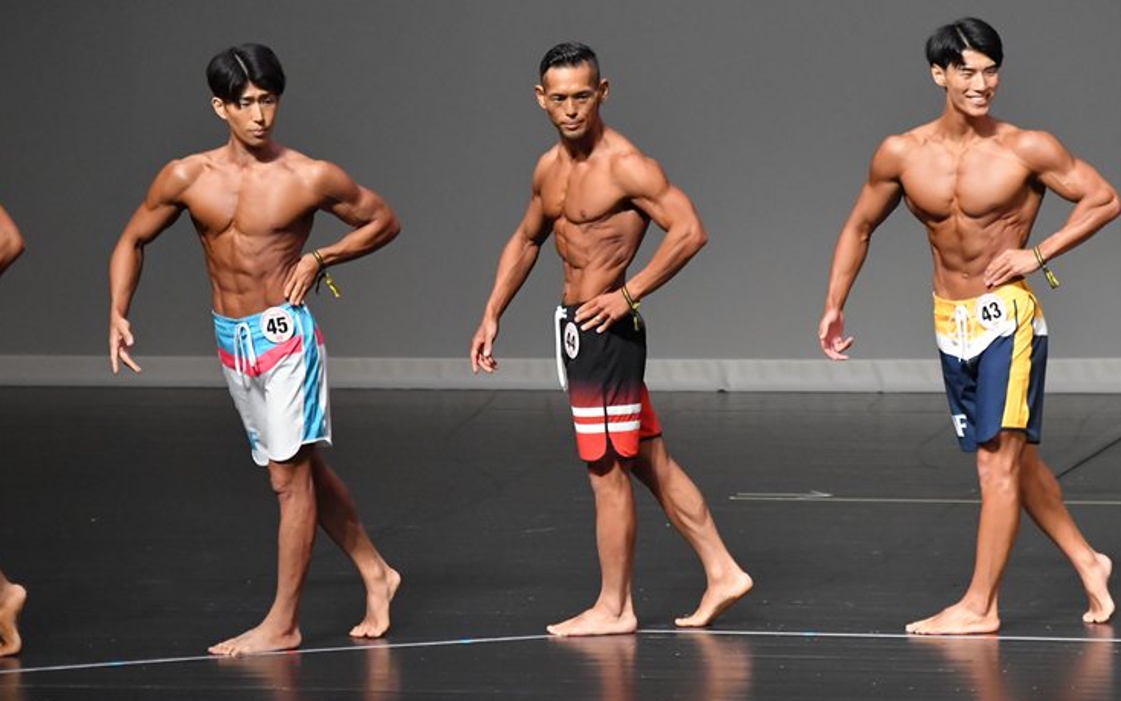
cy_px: 333
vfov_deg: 3.9
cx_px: 537
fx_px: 10358
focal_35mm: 339
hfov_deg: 6.2
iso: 7200
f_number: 5.6
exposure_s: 1/400
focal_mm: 210
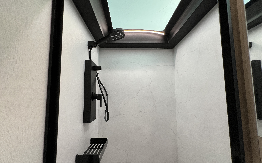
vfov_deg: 78.5
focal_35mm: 14
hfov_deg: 105.3
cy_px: 88
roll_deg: +3.3
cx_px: 130
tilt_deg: +5.3
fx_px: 100
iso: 80
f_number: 1.8
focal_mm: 1.57
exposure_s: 1/99
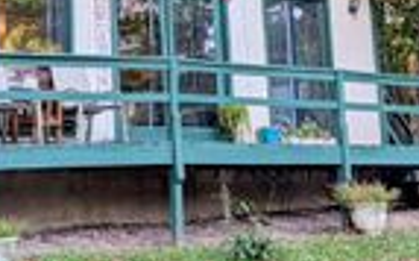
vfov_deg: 14.3
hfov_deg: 22.8
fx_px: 1015
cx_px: 47
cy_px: -35
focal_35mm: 89
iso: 23
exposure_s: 1/509
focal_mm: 6.9
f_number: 1.68
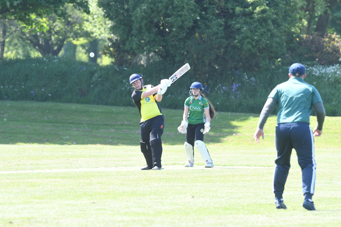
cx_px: 170
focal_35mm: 450
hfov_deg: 4.6
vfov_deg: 3.1
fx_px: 4262
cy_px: 114
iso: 1000
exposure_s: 1/800
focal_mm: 300
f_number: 8
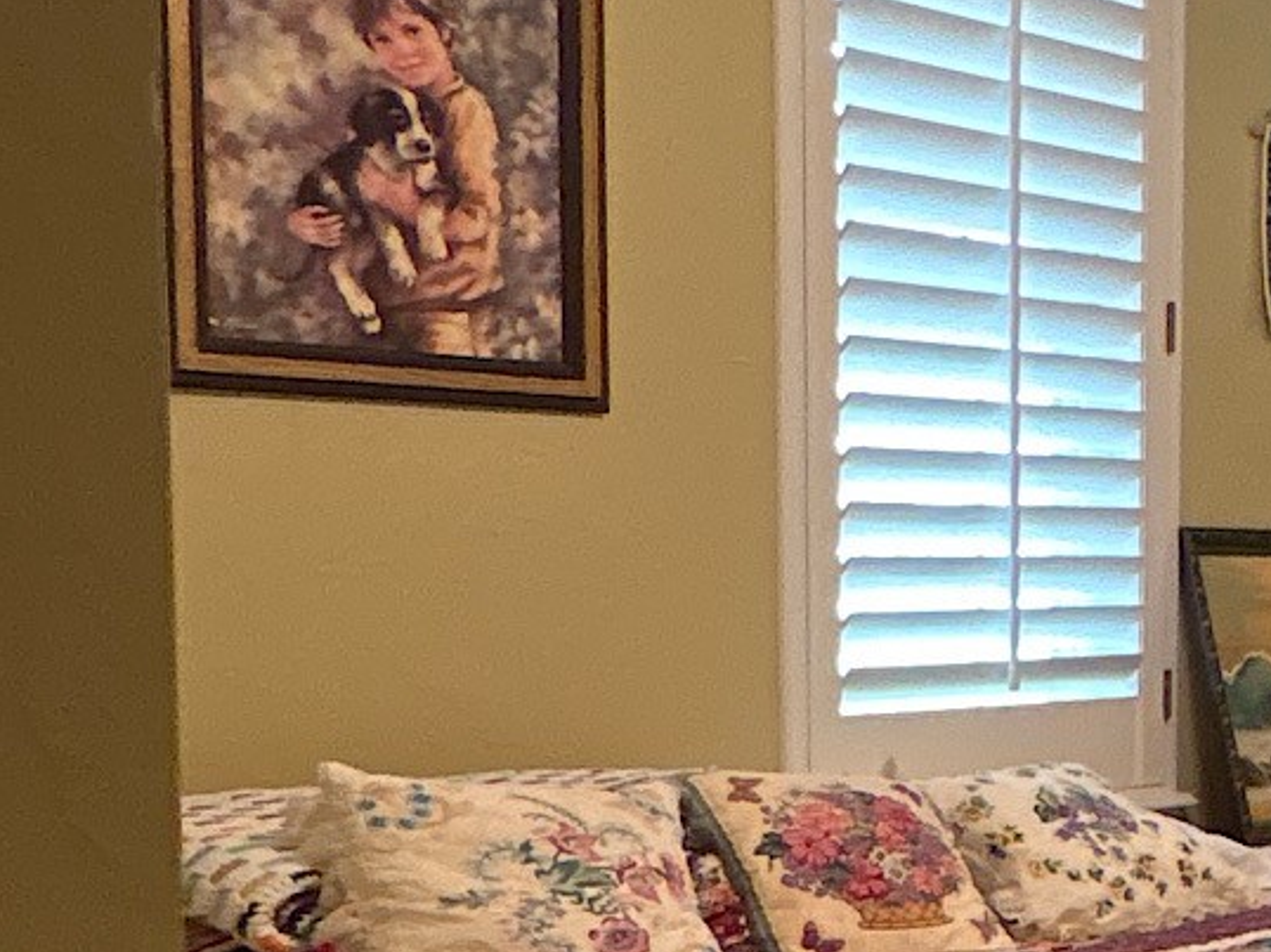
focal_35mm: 50
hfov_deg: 24.4
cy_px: 803
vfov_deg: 28.3
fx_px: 1835
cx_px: 2114
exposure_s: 1/60
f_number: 2.2
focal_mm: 2.22
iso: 500
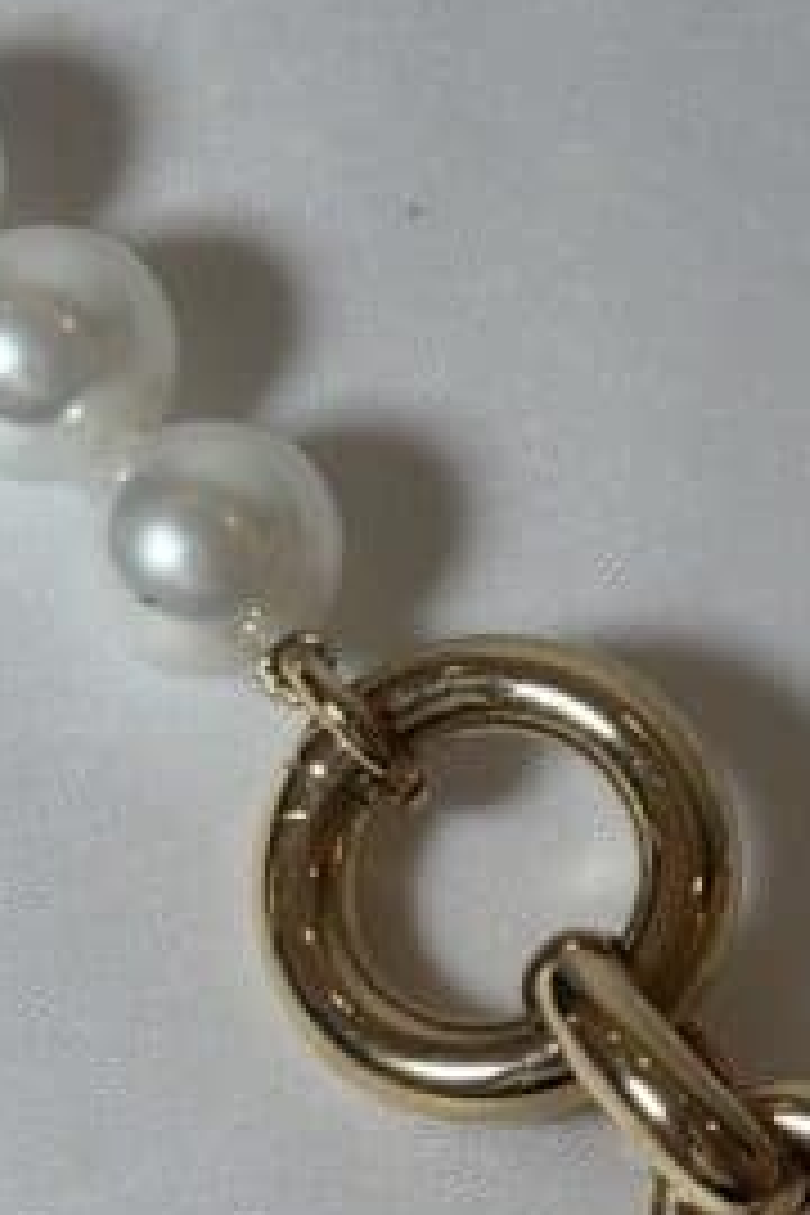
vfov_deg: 10.0
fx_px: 6918
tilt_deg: -67.3
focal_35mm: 205
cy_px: 842
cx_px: 1350
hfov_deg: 6.6
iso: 32
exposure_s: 1/181
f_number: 1.6
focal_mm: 5.96
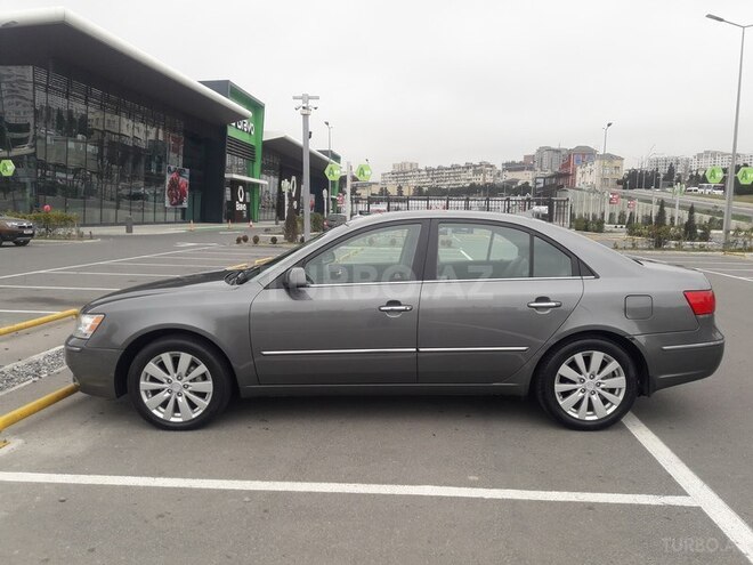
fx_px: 609
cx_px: 376
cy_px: 282
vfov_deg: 49.7
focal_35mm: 28
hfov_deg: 63.4
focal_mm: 3.7
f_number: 1.9
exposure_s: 1/542
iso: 40
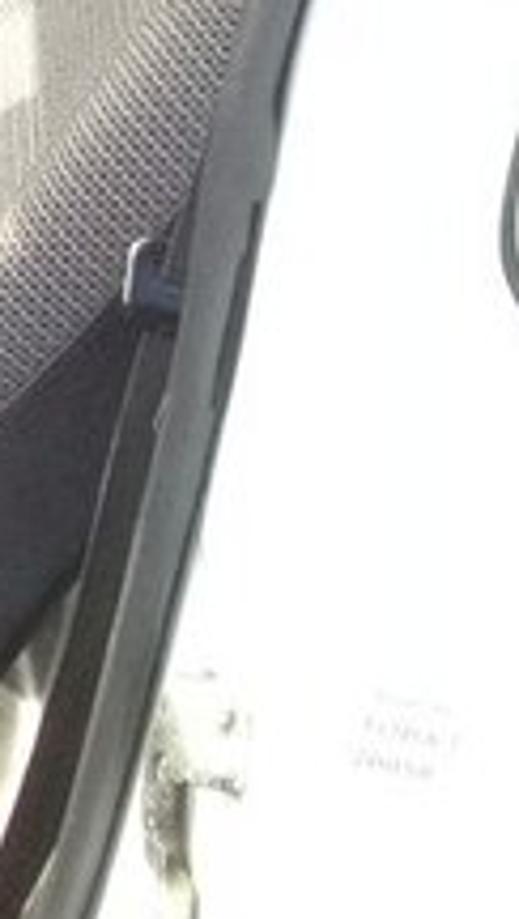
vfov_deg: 20.2
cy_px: 23
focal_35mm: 103
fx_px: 2512
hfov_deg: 9.8
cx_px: -868
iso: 100
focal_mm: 3.3
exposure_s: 1/100
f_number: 2.2
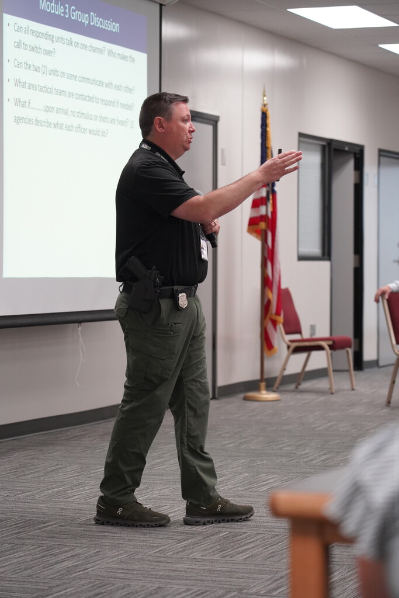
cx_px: 200
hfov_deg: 13.0
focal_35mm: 105
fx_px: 1745
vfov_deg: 19.5
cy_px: 299
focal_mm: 105
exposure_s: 1/160
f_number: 4
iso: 5000
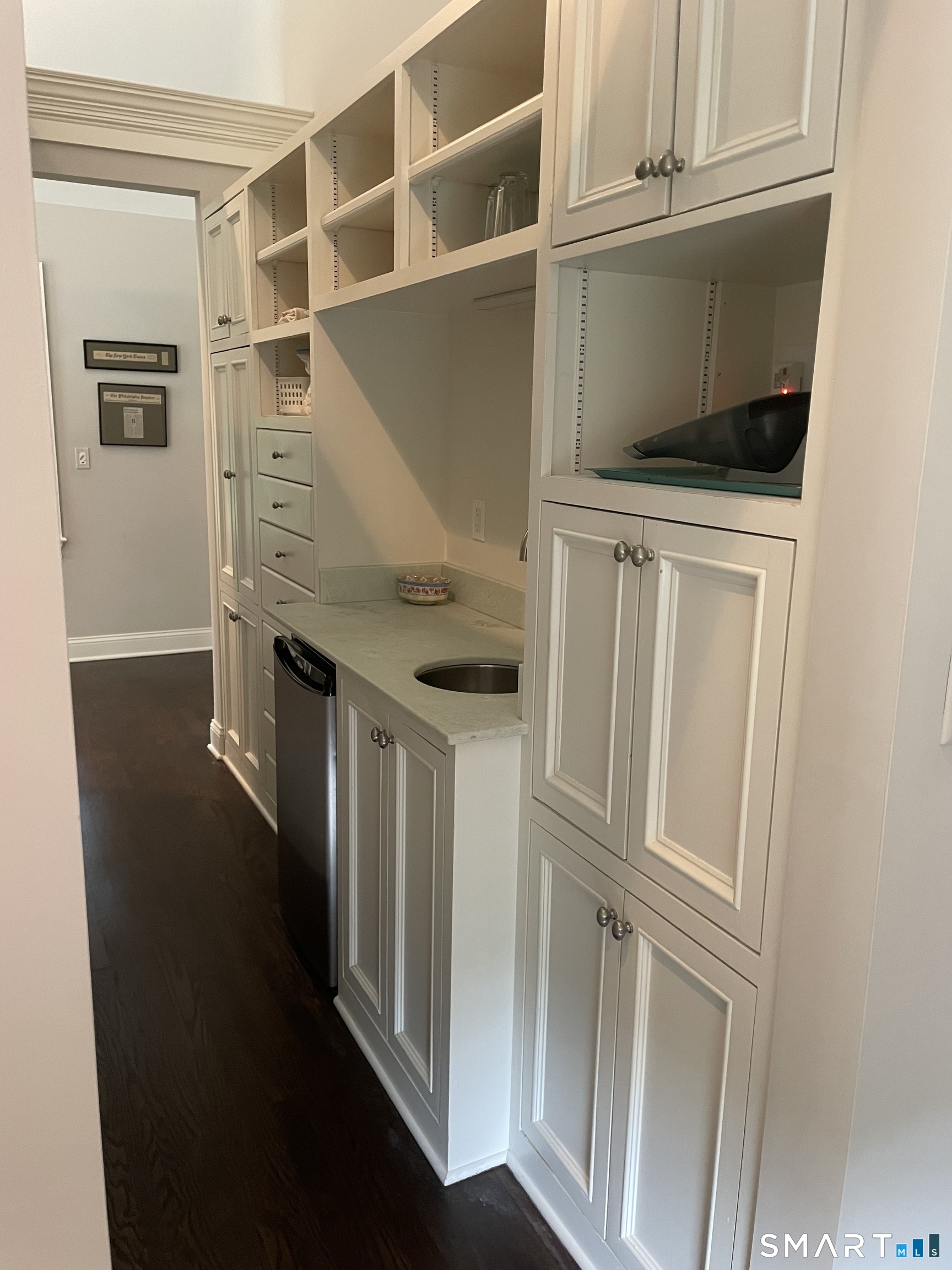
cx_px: 476
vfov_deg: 67.3
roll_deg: -1.4
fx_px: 953
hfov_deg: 53.1
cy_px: 635
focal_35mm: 26
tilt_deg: -12.6
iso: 320
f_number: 1.6
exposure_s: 1/60
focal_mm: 4.2
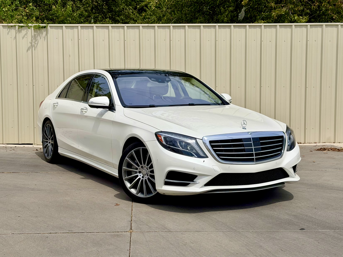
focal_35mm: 48
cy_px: 128
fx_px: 476
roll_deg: -0.4
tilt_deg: -5.0
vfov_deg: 30.3
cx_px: 172
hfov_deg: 39.7
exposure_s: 1/9901
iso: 64
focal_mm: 6.76
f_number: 1.78
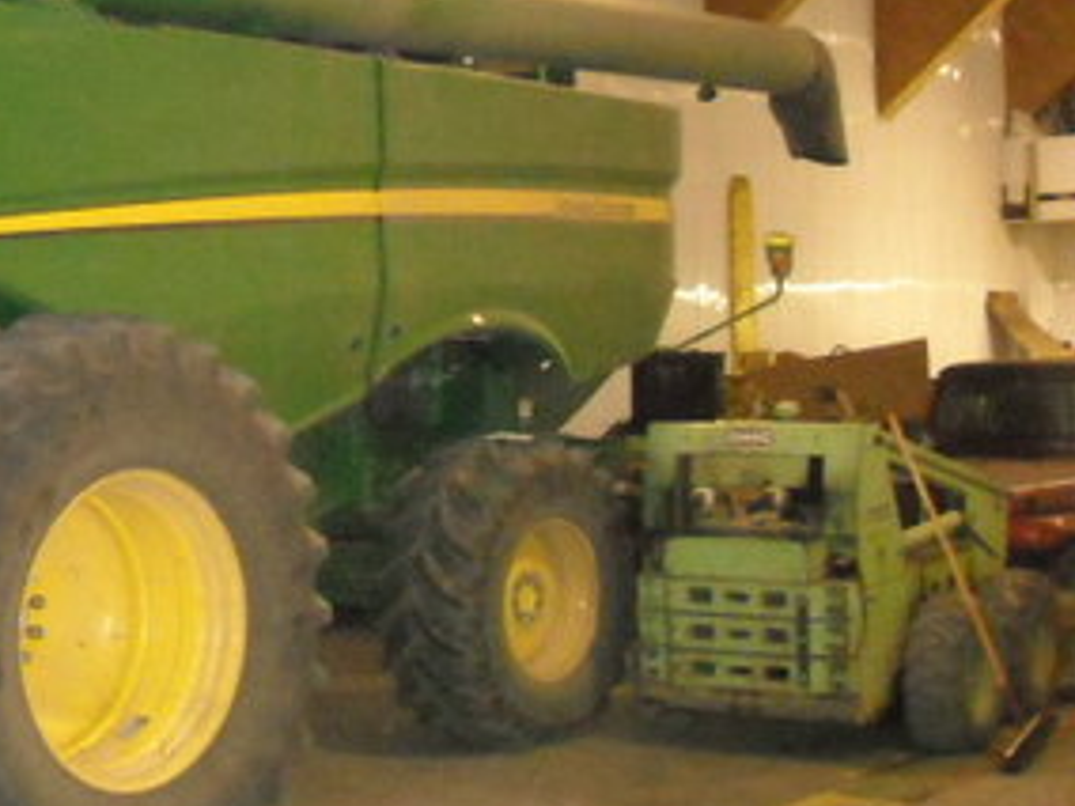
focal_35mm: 67
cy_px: 269
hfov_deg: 27.6
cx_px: 49
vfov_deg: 21.8
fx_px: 2081
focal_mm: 5.7
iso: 1181
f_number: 2.8
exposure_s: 1/60
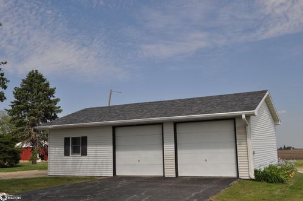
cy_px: 100
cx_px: 152
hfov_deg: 49.6
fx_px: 328
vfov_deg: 34.1
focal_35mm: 39
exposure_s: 1/500
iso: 200
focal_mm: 26
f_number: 11
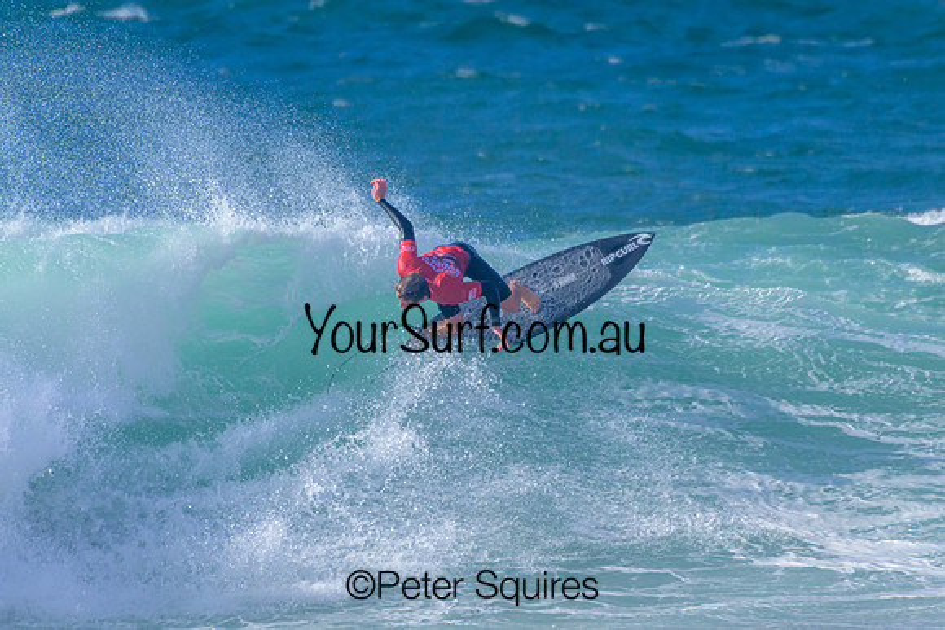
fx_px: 26255
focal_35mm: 1000
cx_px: 472
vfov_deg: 1.4
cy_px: 315
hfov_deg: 2.1
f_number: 11
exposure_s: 1/2500
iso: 1000
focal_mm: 1000
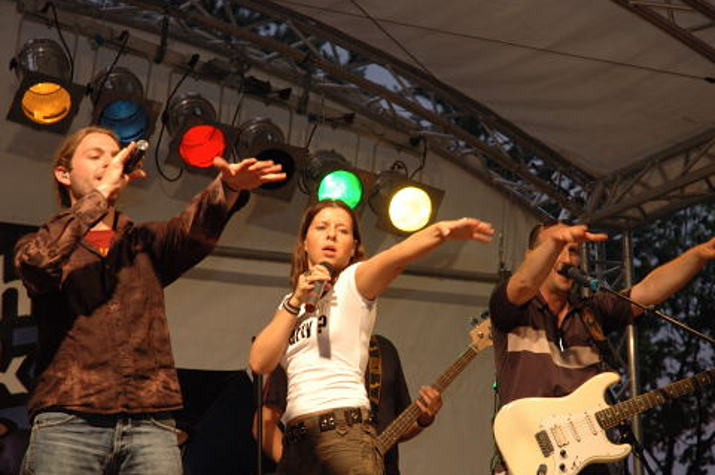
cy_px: 270
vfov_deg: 11.9
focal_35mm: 115
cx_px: 396
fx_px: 2273
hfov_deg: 17.9
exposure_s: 1/60
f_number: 4.5
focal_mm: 65
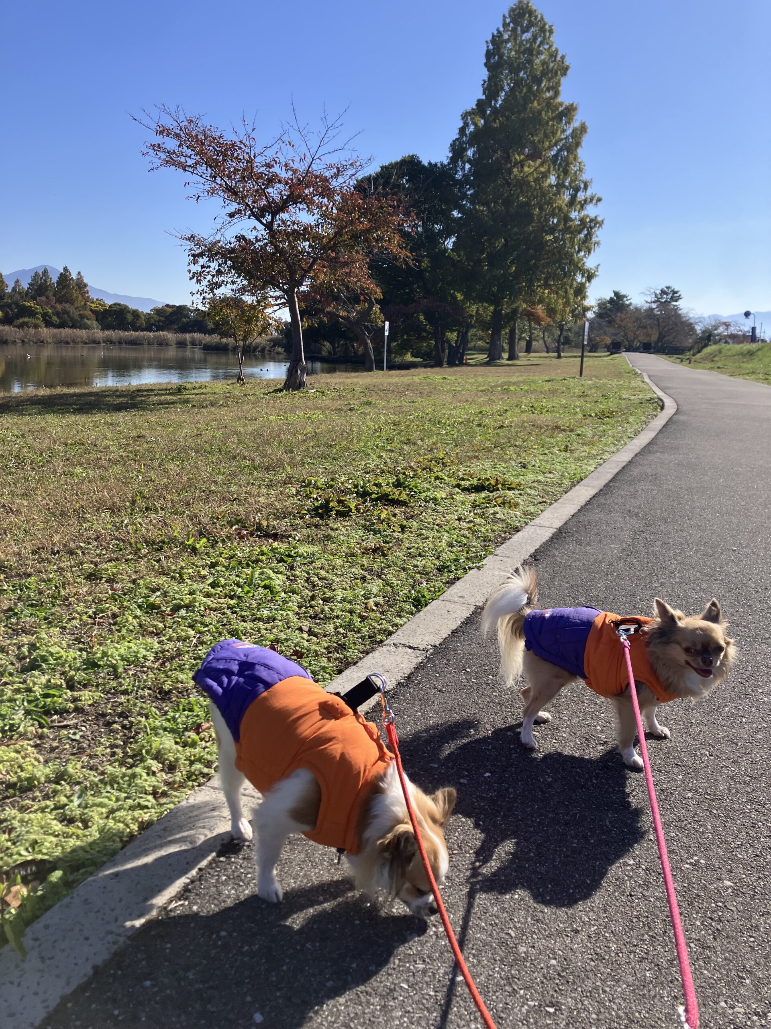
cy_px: 514
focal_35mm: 28
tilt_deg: -8.7
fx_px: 832
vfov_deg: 63.4
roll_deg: -2.3
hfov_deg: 49.7
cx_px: 386
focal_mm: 3.99
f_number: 1.8
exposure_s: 1/1736
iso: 32
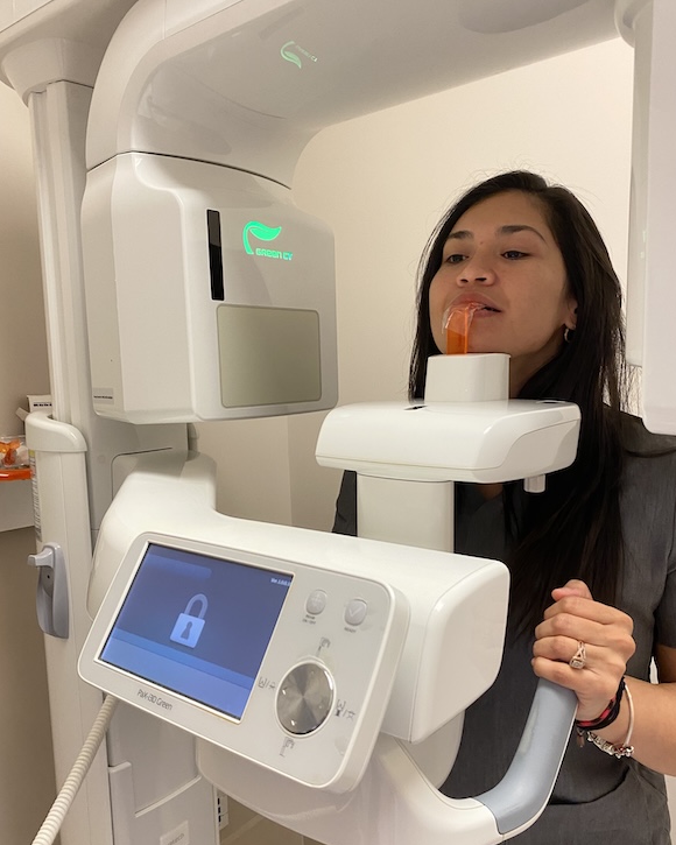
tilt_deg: -7.5
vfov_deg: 62.1
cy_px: 457
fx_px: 700
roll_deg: +1.9
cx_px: 348
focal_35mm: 28
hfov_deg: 51.5
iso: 250
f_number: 1.8
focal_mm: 4.25
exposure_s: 1/60
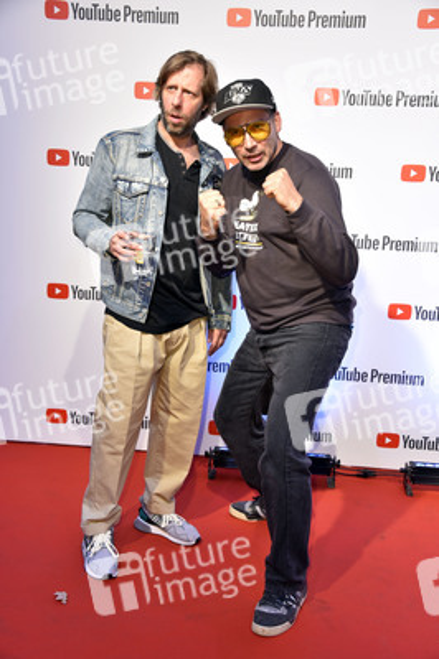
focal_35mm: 45
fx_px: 824
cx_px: 220
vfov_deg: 43.6
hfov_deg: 29.8
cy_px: 330
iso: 640
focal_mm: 45
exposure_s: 1/125
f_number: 5.6
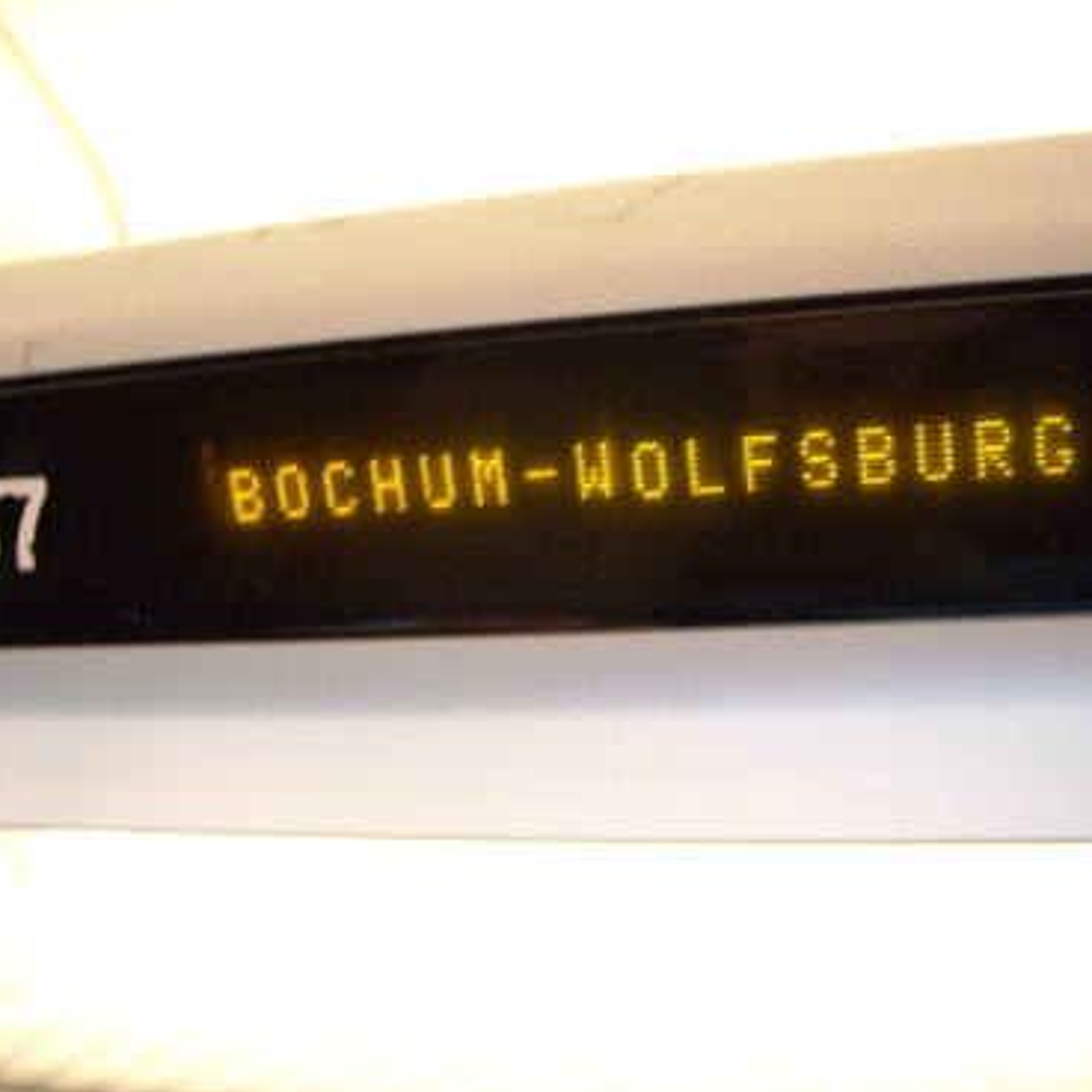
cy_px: 542
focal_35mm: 42
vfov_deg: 40.0
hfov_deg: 40.0
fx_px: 1499
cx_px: 493
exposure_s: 1/9
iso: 400
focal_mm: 5.7
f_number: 2.8
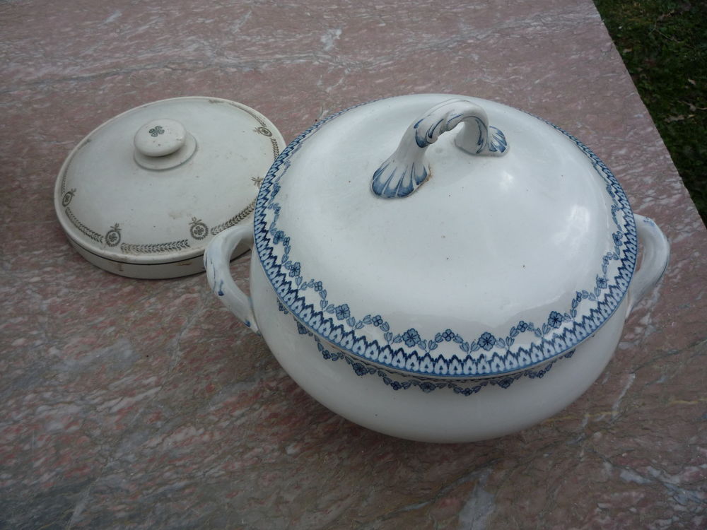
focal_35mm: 30
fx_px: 613
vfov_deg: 46.8
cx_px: 354
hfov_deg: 60.0
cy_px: 265
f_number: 5
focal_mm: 5.2
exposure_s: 1/400
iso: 100
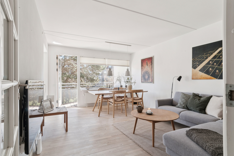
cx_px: 117
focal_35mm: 18
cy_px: 78
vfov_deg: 67.4
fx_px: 117
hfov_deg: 90.0
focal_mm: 12
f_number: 10
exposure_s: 1/6
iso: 200
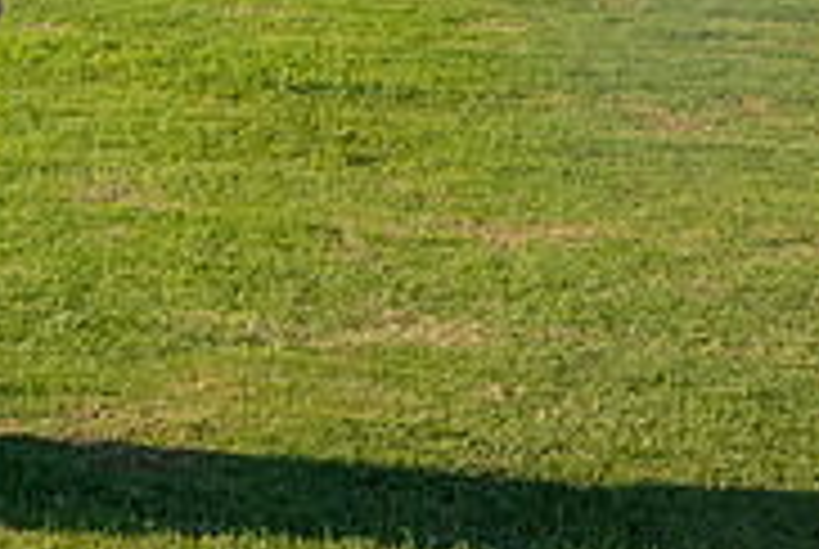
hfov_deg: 19.2
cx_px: -473
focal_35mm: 90
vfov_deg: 13.8
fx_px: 2051
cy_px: -404
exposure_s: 1/640
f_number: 9
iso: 200
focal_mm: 24
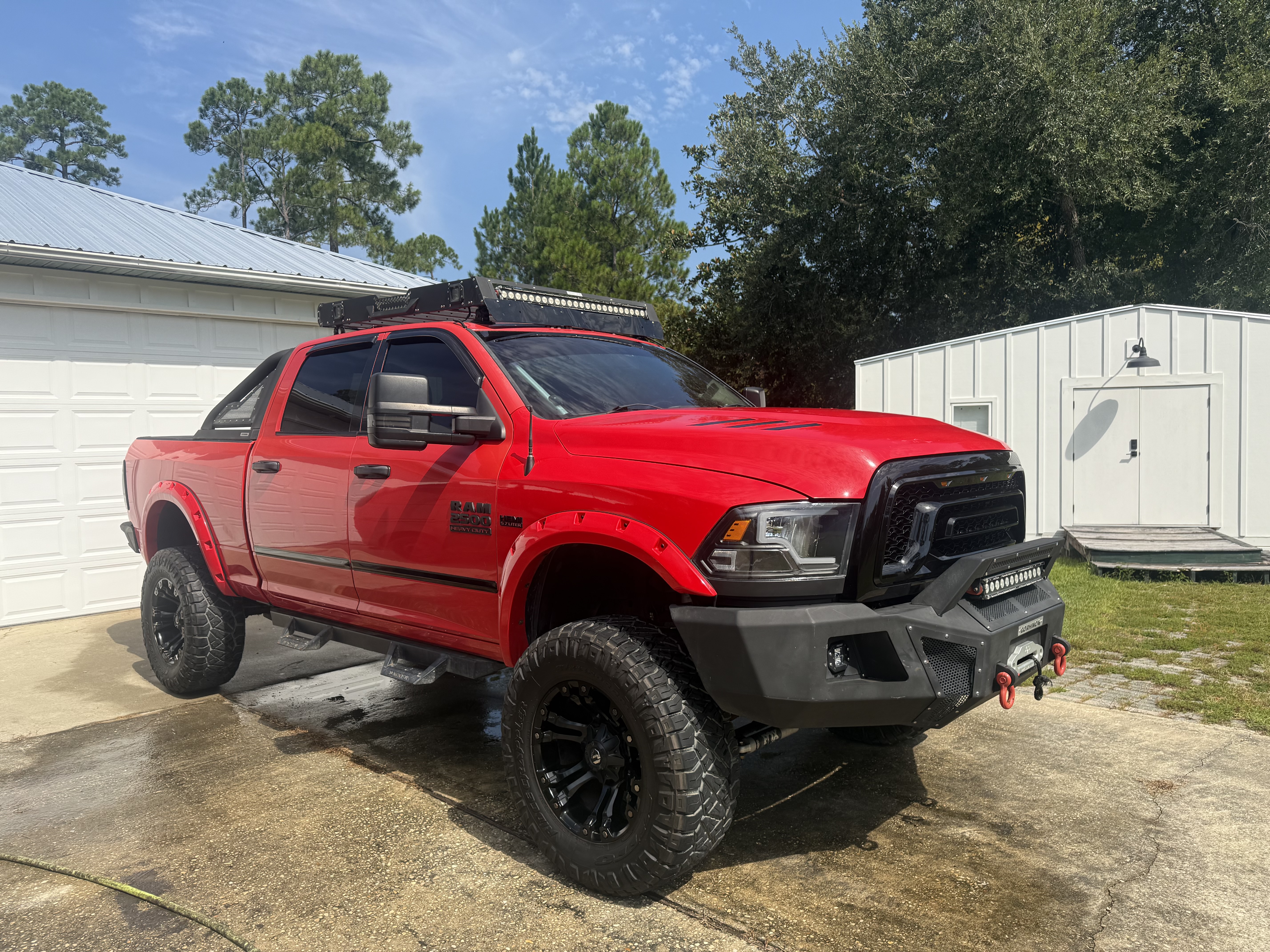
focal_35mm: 24
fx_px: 881
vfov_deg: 56.8
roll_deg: +1.2
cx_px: 635
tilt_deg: -2.3
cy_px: 476
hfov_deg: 71.6
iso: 80
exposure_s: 1/4167
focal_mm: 6.76
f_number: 1.78
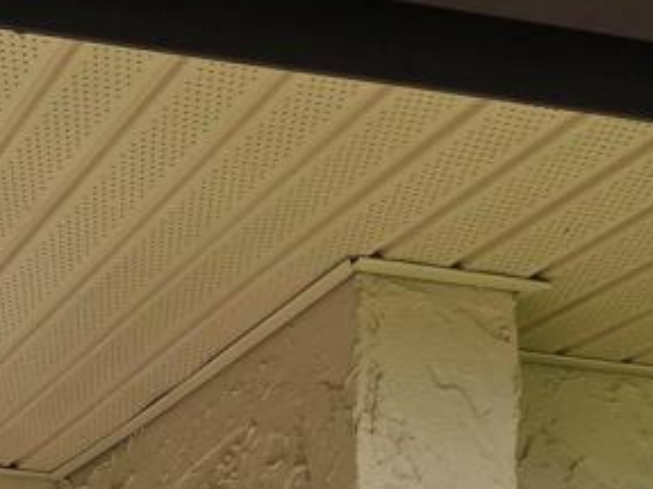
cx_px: -234
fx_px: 1452
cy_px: 746
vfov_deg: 17.2
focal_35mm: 77
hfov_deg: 22.3
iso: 80
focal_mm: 5.4
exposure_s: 1/2410
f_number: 1.8
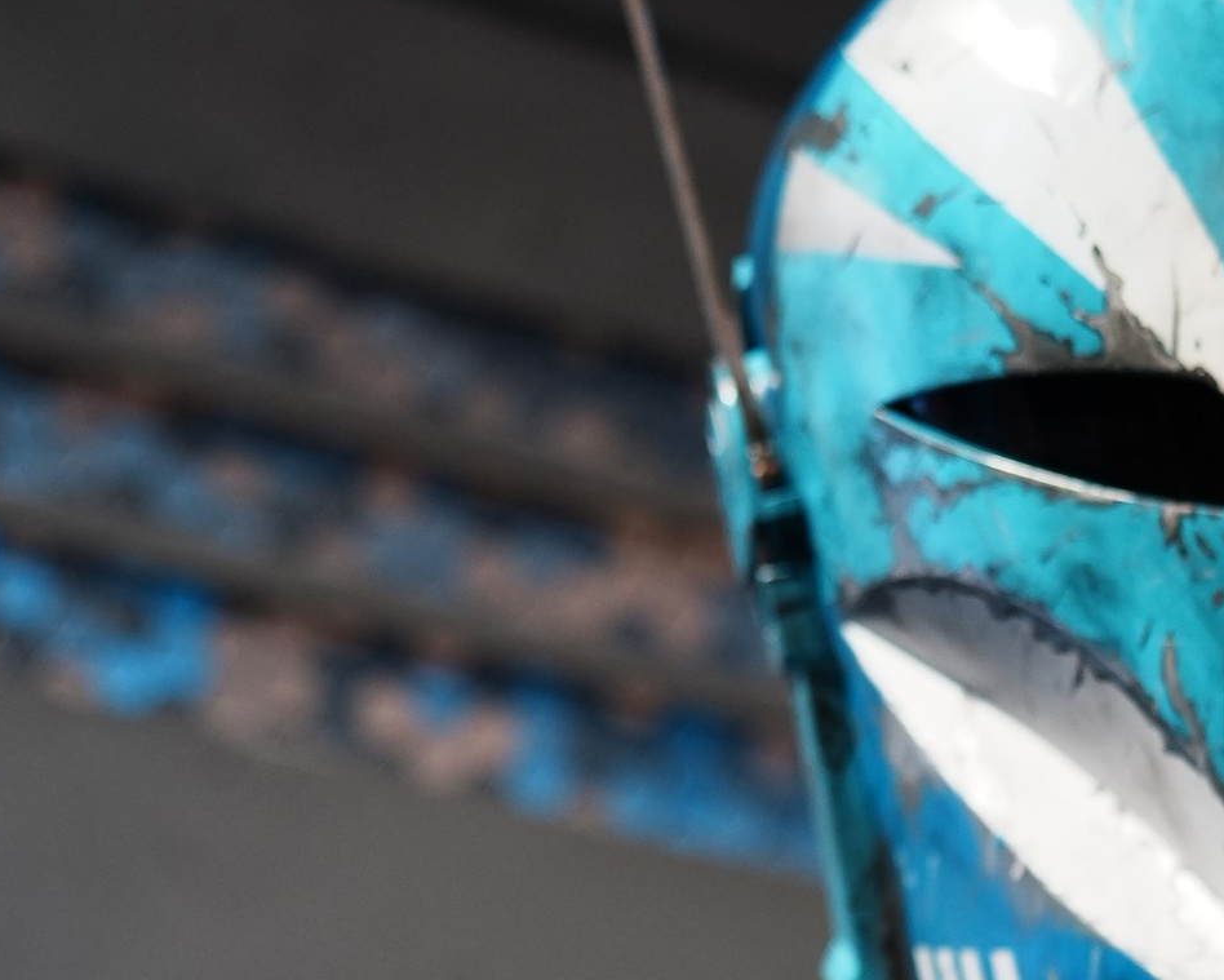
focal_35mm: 133
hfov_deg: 14.3
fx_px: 4820
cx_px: 1184
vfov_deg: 10.7
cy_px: 1910
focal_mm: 35
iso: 400
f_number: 2
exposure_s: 1/125
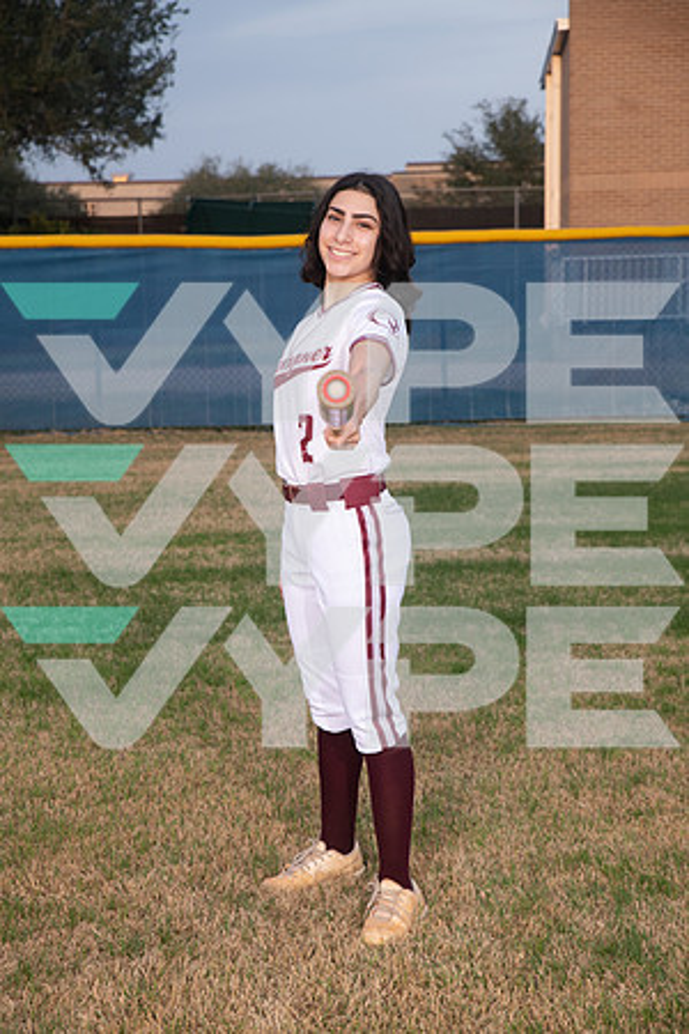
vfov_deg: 30.5
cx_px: 344
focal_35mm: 66
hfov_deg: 20.6
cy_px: 517
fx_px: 1895
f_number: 6.3
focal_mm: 66
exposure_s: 1/320
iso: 320
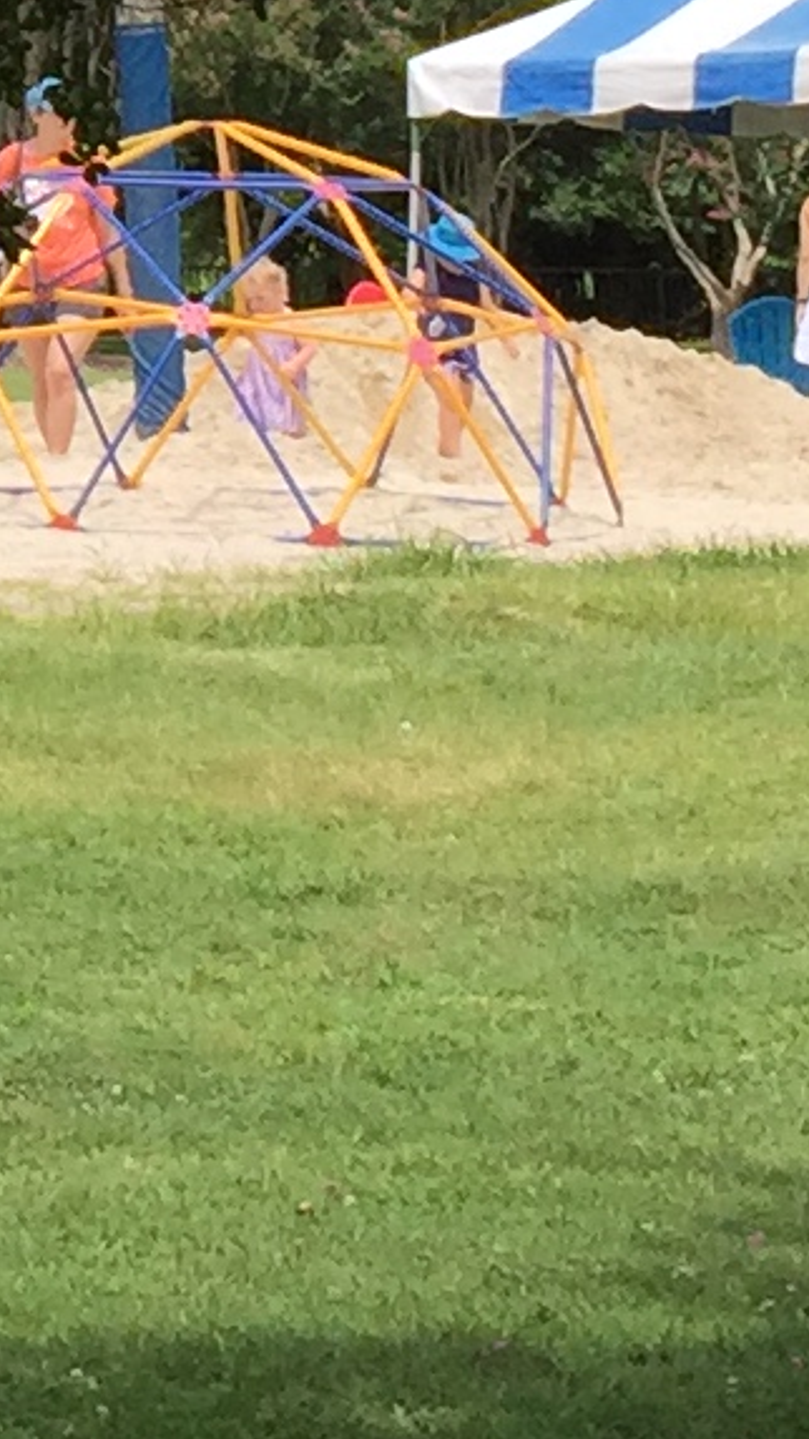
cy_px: -600
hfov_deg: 6.3
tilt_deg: +6.1
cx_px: -1518
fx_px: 6870
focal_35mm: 180
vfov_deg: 11.5
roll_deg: -1.8
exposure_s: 1/1276
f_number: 2.2
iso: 32
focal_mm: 4.15
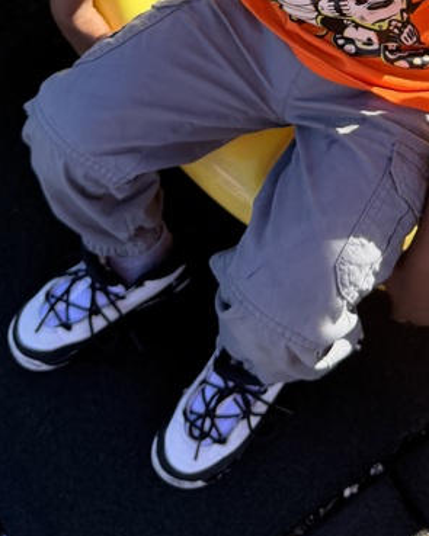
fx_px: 1032
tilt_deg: -49.1
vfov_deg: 26.6
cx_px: 324
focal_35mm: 65
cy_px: -70
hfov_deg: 23.2
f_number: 1.78
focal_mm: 6.76
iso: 100
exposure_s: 1/1585
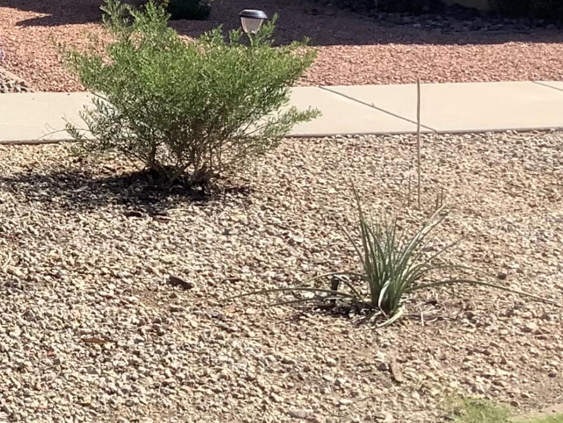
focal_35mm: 104
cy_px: 52
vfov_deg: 14.1
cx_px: -313
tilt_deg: -9.4
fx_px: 1692
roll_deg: +0.1
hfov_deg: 16.9
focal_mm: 3.3
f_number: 2.4
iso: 25
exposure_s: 1/905
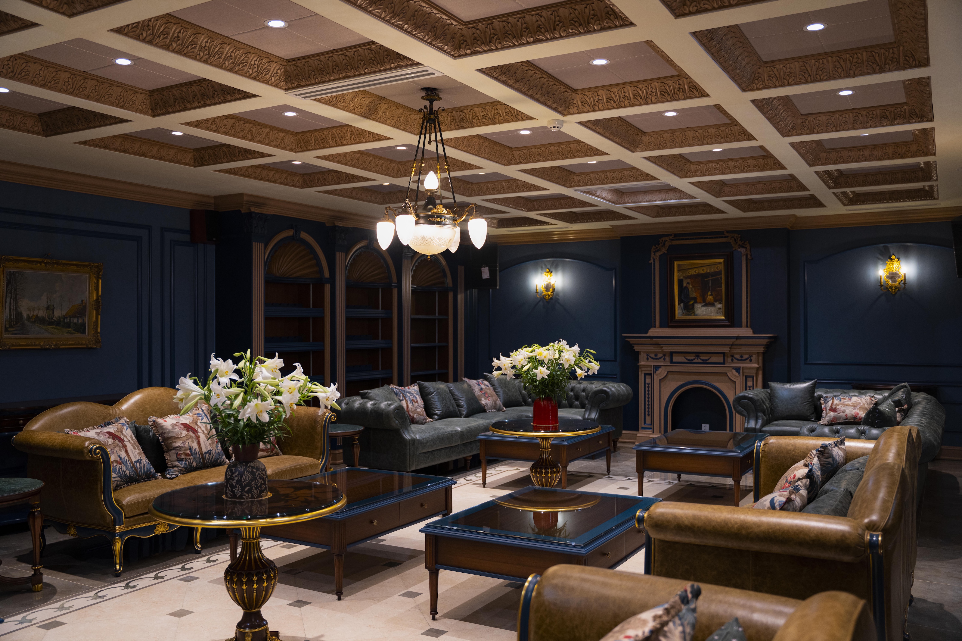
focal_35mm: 31
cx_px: 481
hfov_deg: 59.8
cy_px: 320
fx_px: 836
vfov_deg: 42.0
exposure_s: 1/40
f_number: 2.8
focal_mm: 31.3
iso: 500
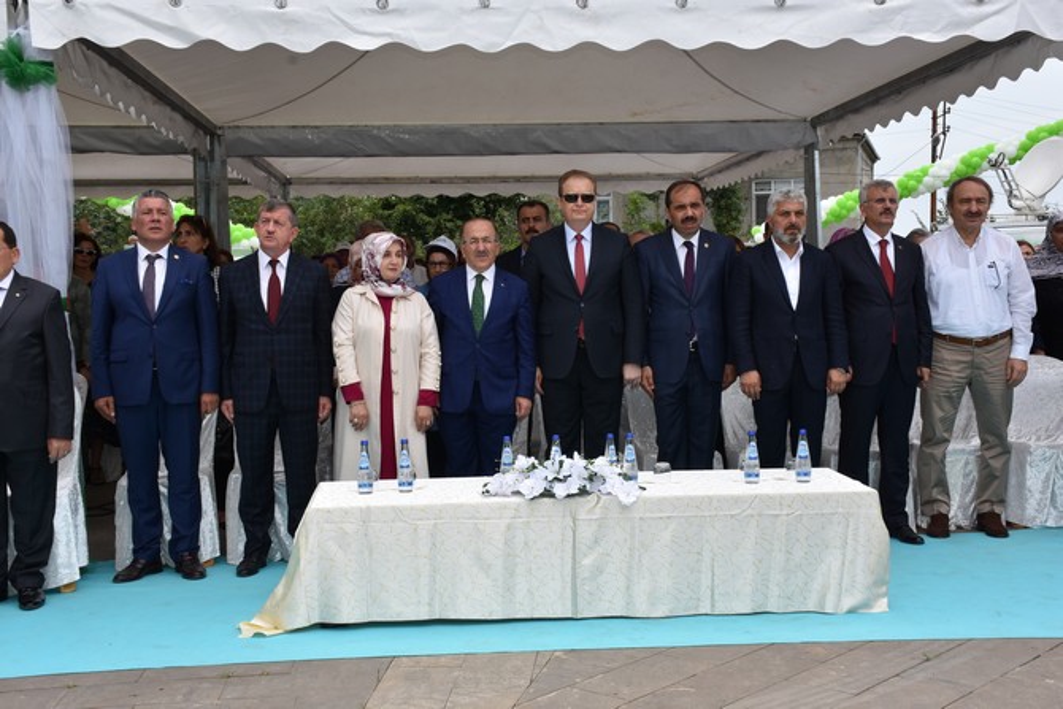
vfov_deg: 28.1
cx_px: 532
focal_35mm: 48
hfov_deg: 41.1
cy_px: 354
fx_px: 1418
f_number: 13
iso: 400
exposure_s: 1/250
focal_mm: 32
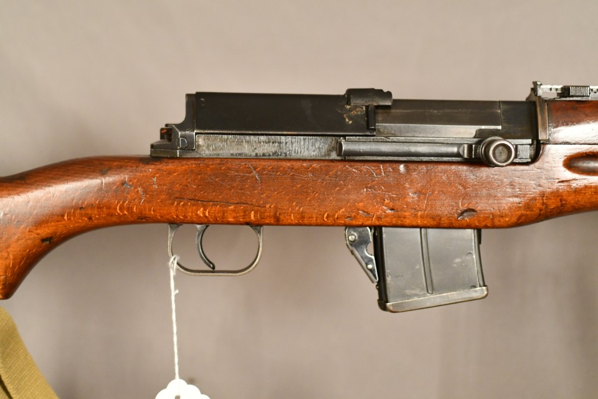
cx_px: 299
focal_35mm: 90
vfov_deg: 15.2
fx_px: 1495
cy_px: 200
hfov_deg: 22.6
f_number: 3.2
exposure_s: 1/250
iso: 2800
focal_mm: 60
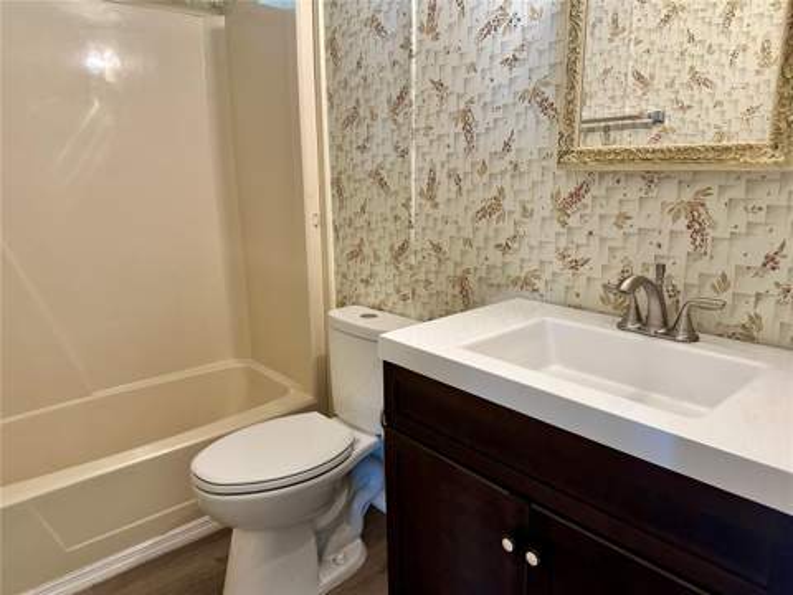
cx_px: 396
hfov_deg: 71.6
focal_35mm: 24
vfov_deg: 56.8
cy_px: 298
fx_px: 550
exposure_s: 1/60
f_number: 1.78
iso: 250
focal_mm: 6.86
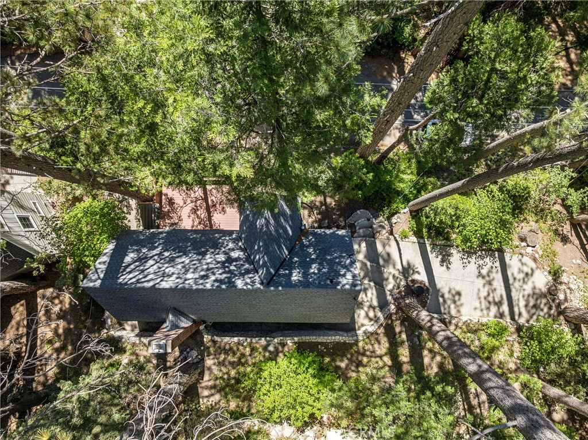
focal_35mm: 24
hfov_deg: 71.6
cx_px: 294
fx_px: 407
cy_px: 220
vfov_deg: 56.7
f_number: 2.8
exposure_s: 1/30
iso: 100
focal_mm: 12.3
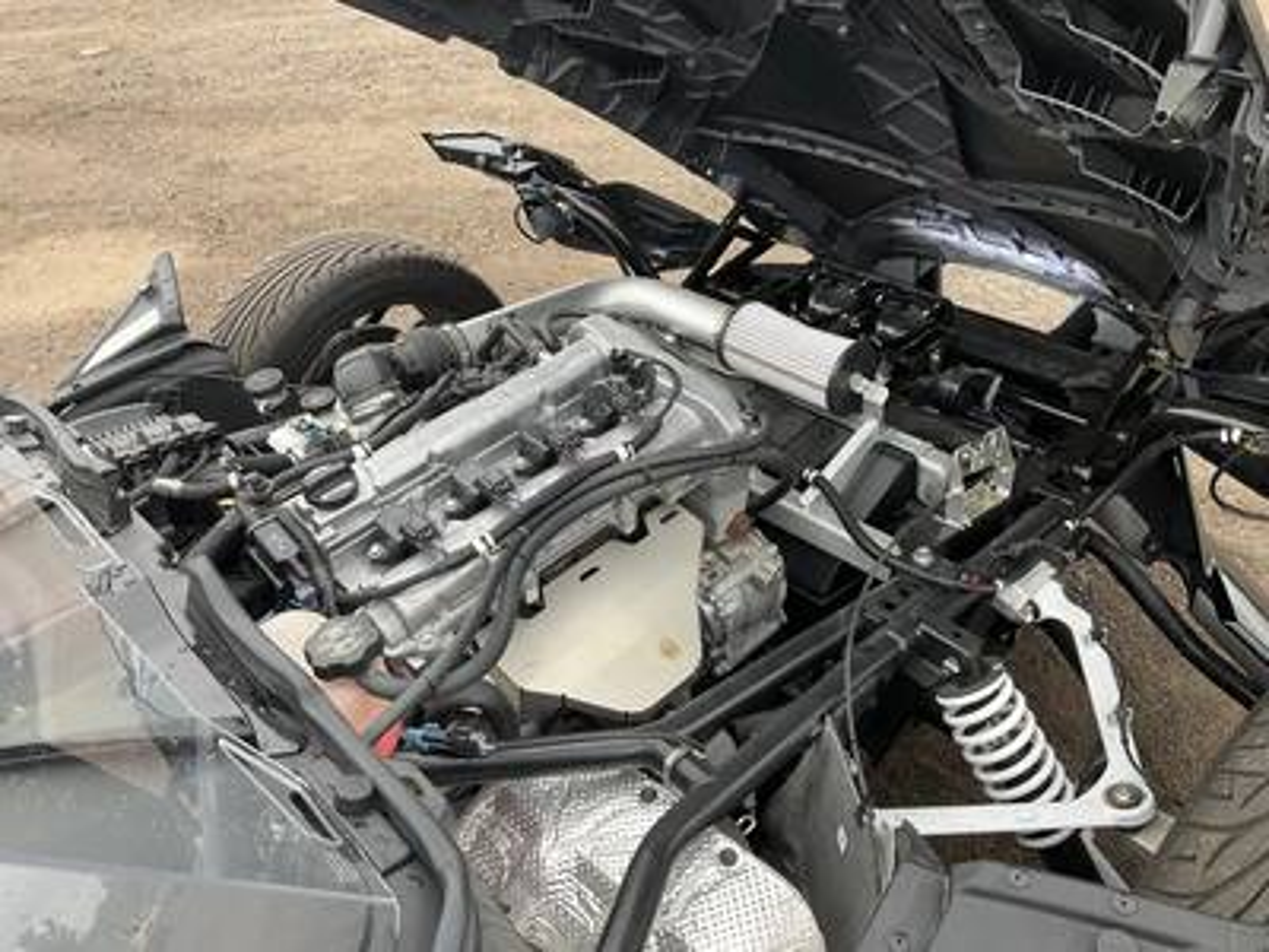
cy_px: 476
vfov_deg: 48.2
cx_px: 634
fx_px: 1063
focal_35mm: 29
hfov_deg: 61.7
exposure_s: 1/122
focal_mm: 3
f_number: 1.8
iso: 25
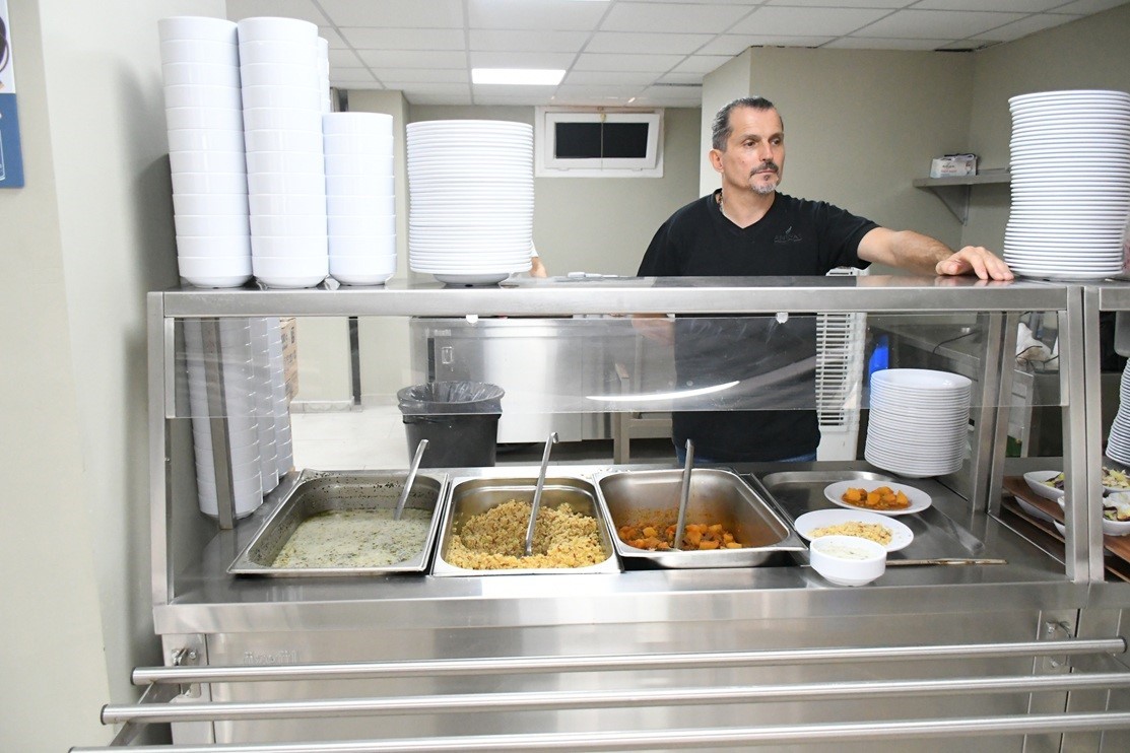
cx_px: 565
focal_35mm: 27
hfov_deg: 67.4
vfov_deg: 47.9
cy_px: 376
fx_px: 847
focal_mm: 18
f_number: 4
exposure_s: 1/400
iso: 7200
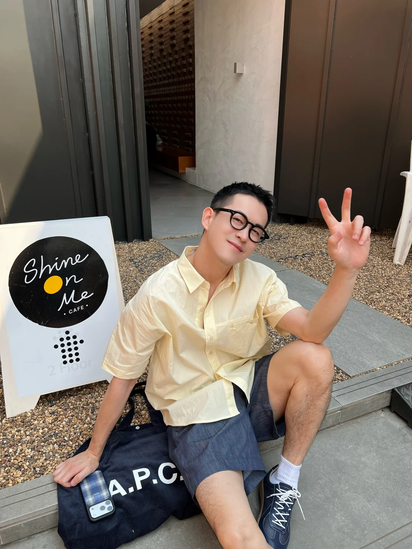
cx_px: 206
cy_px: 274
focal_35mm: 26
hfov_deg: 53.1
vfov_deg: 67.3
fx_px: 413
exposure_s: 1/1124
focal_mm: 5.7
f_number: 1.5
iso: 50
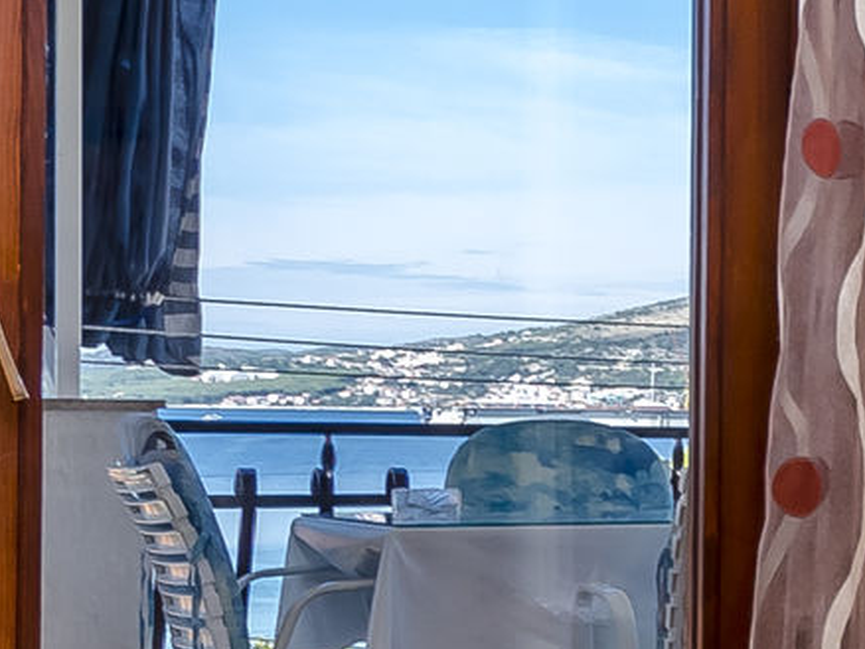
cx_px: 1621
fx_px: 2300
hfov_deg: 17.0
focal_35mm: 92
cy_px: 421
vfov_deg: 16.1
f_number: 9
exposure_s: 1/200
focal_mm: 10
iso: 250
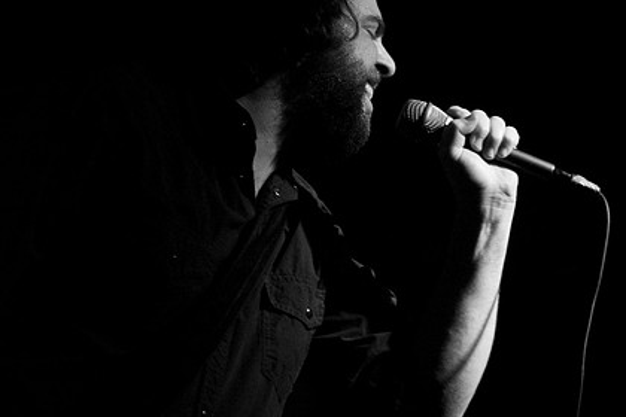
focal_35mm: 145
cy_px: 204
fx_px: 2521
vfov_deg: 9.5
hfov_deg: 14.1
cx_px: 385
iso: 800
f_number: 2.8
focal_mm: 70
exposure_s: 1/50
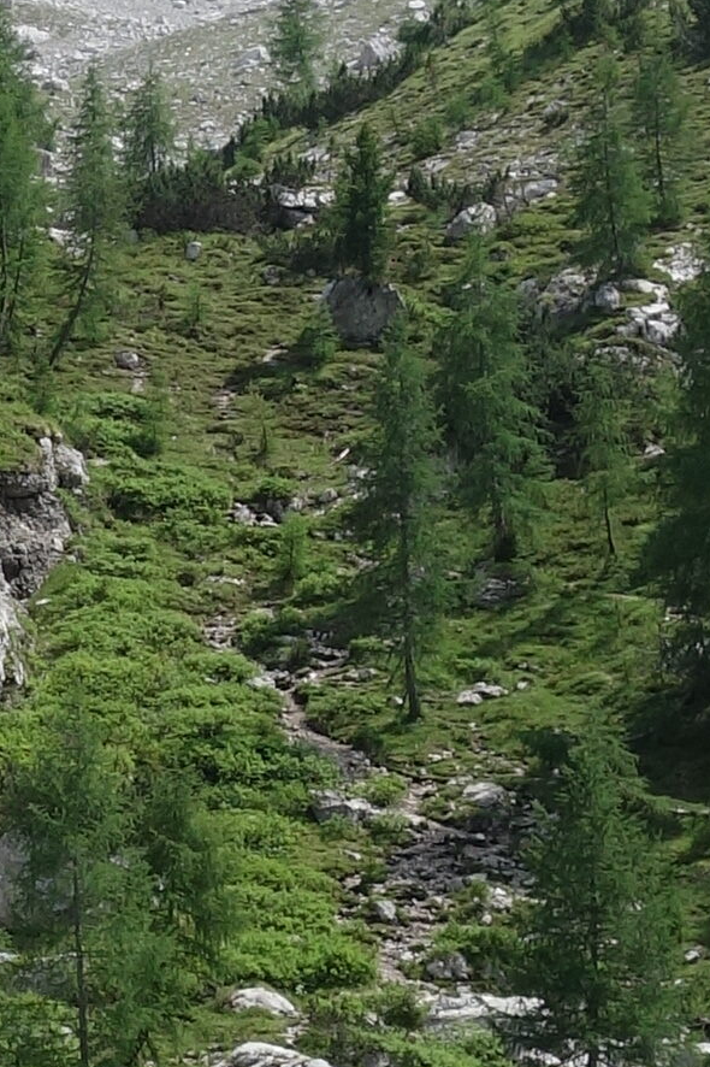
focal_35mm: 173
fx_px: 5122
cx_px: -682
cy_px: 517
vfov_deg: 11.9
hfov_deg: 7.6
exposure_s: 1/400
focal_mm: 10.4
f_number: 5.6
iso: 125
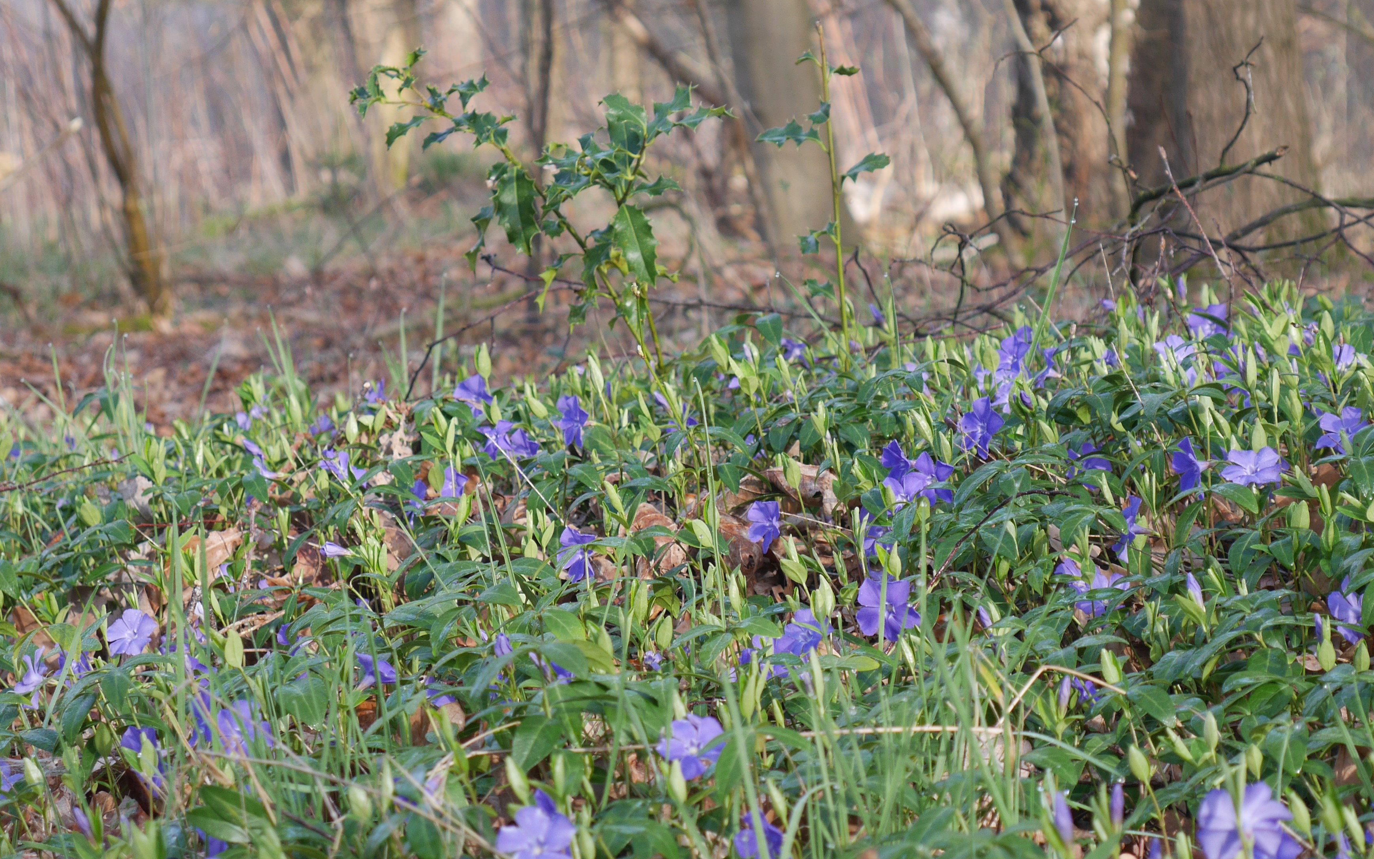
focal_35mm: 118
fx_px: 4419
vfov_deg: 11.1
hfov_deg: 17.6
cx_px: 903
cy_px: 251
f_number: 5.6
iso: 200
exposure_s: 1/80
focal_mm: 42
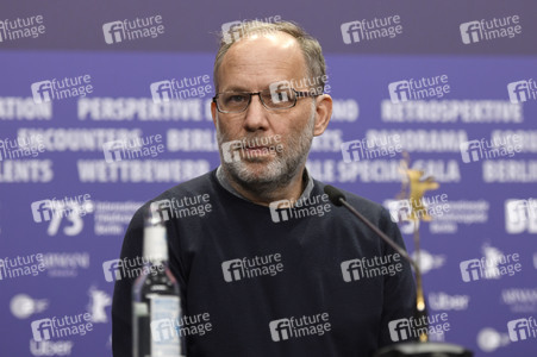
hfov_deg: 17.7
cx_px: 268
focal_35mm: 116
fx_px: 1729
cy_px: 178
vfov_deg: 11.8
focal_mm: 116
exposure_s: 1/250
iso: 1000
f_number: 3.2
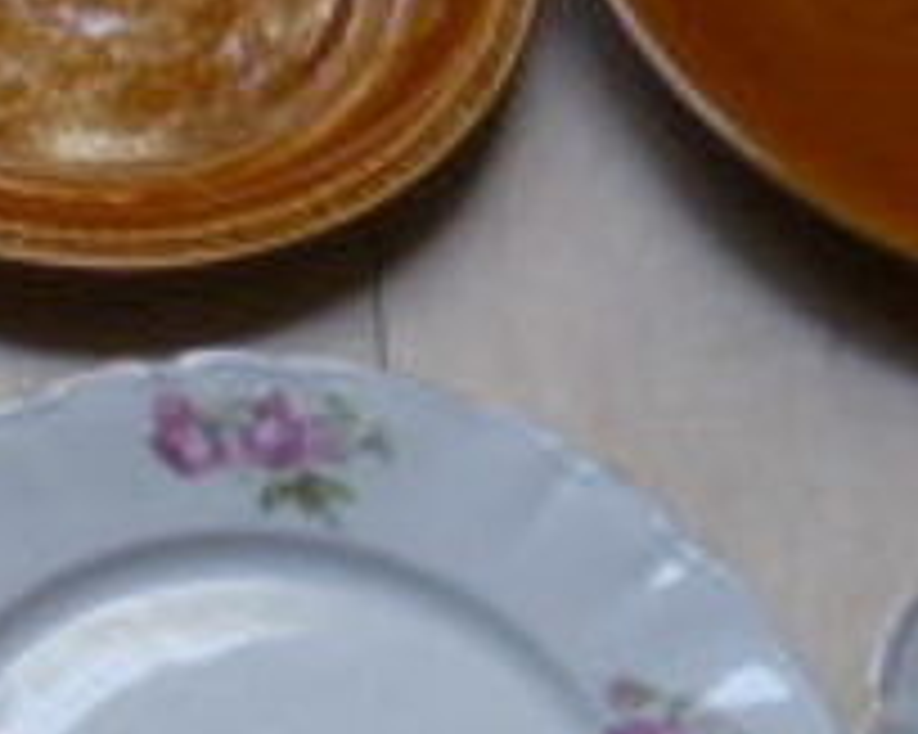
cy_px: 878
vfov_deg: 13.1
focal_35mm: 115
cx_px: -428
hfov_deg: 15.5
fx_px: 3123
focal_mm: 4.3
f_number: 2.5
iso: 100
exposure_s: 1/80
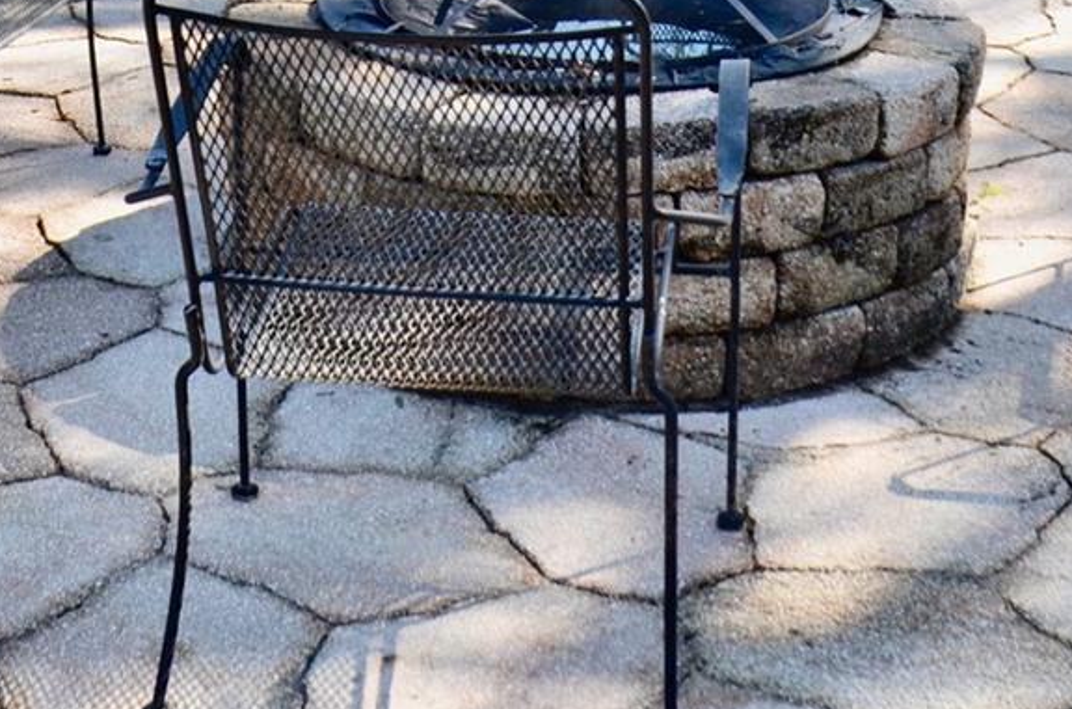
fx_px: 2228
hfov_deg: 27.0
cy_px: -204
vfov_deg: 17.1
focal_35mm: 75
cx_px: 495
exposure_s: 1/250
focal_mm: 18
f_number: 8
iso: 200
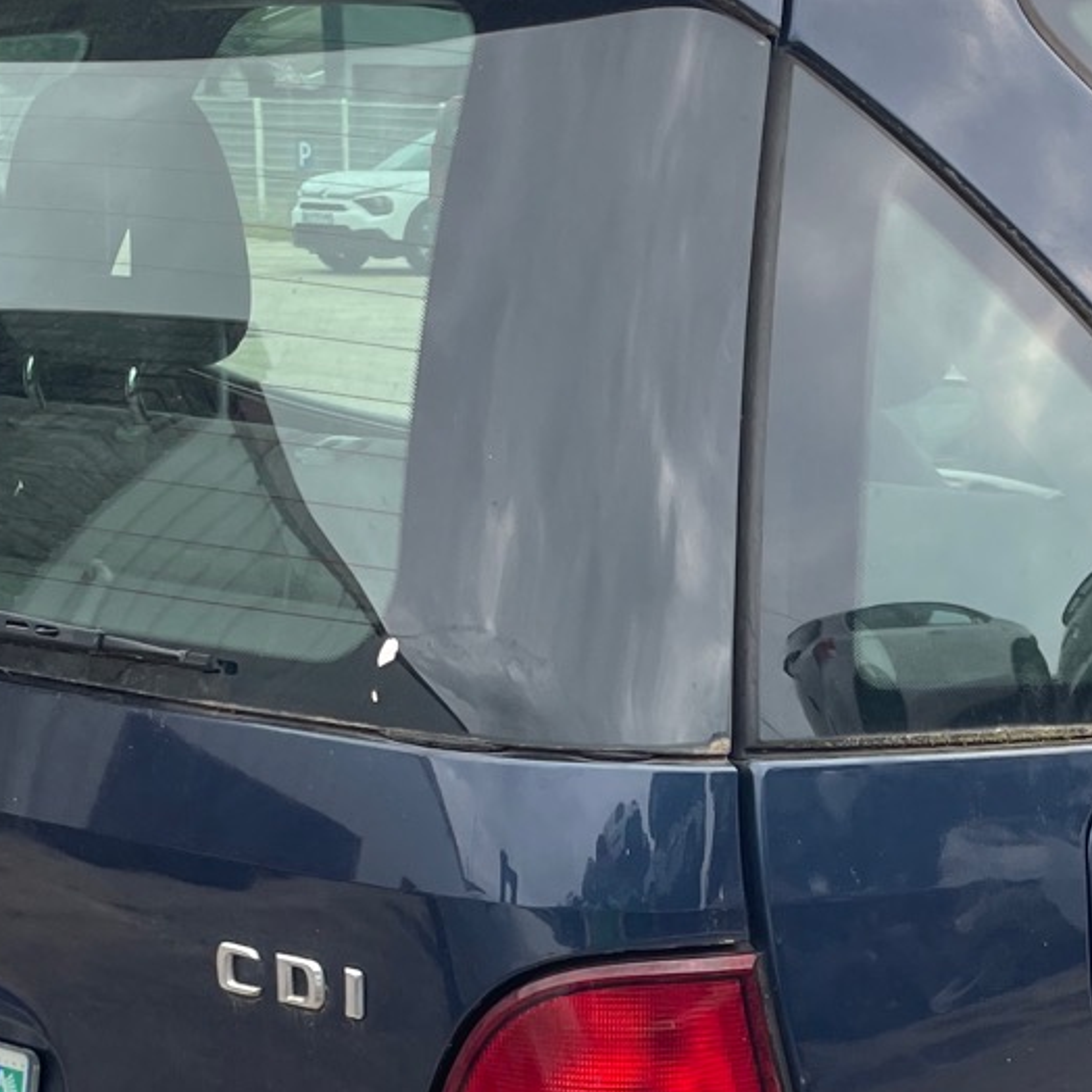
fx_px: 2820
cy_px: 1002
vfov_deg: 21.4
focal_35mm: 79
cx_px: 811
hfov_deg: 21.7
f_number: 1.6
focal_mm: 4.2
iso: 32
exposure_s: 1/438
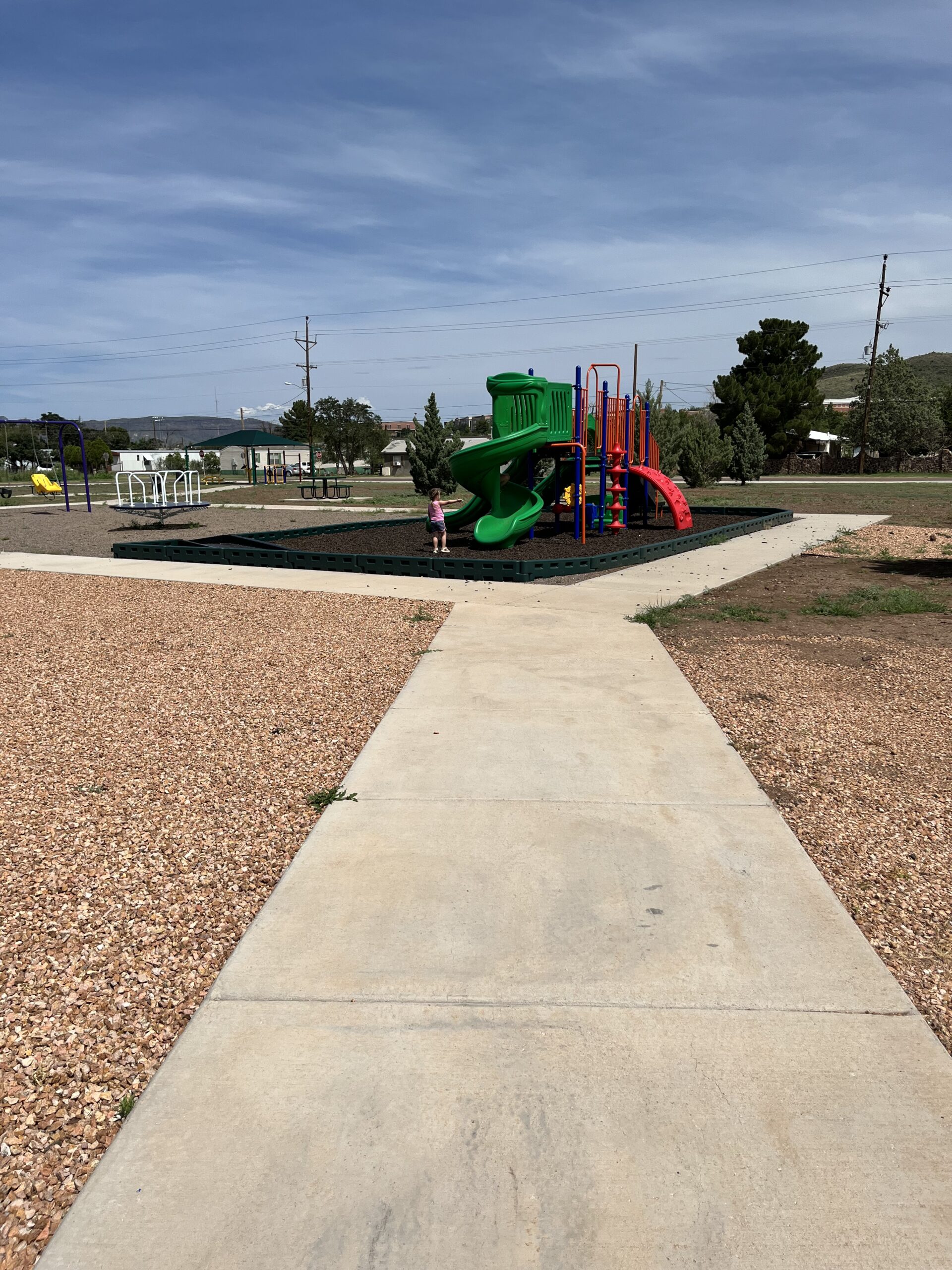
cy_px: 635
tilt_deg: -11.4
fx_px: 953
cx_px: 476
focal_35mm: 26
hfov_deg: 53.1
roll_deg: +1.7
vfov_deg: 67.3
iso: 50
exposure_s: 1/7874
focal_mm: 5.1
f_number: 1.6
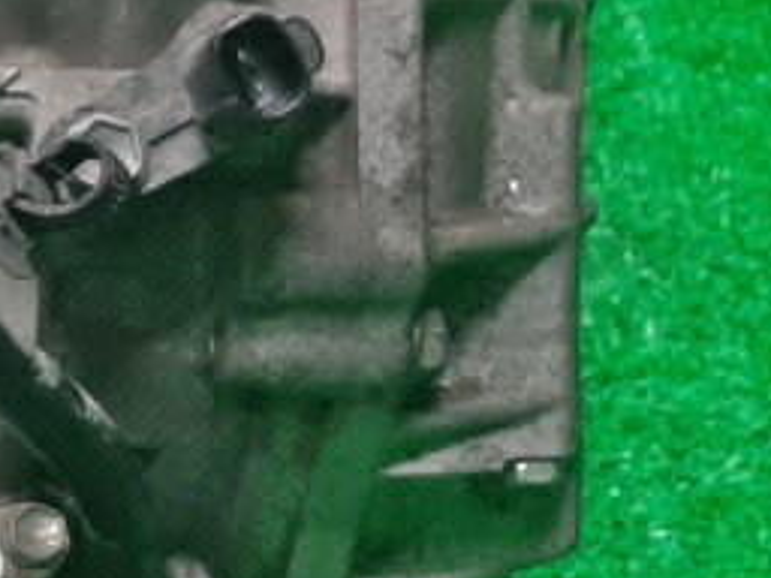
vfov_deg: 10.2
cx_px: -413
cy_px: 364
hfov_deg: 12.8
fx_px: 3252
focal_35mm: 146
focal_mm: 3.93
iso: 133
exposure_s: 1/50
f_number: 1.7
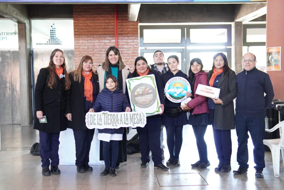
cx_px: 142
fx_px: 391
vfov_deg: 27.3
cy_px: 95
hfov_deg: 40.0
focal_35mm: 50
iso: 1600
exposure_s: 1/100
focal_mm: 33
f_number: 2.2
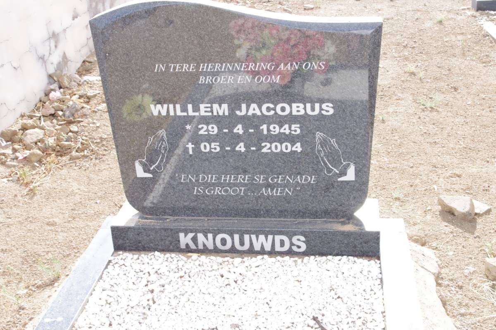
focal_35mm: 49
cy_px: 165
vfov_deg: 27.5
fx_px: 674
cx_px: 248
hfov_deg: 40.4
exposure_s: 1/125
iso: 800
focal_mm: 32.5
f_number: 11
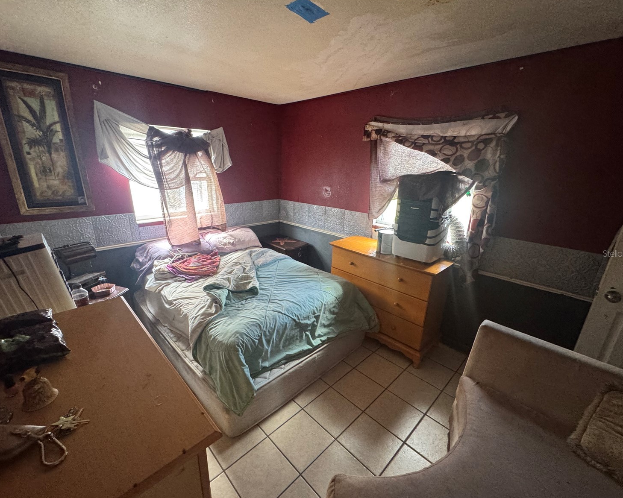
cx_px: 301
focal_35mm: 15
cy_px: 253
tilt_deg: -17.7
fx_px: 277
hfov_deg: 96.8
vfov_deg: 84.0
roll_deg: -1.6
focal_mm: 2.22
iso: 500
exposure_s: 1/60
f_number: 2.2
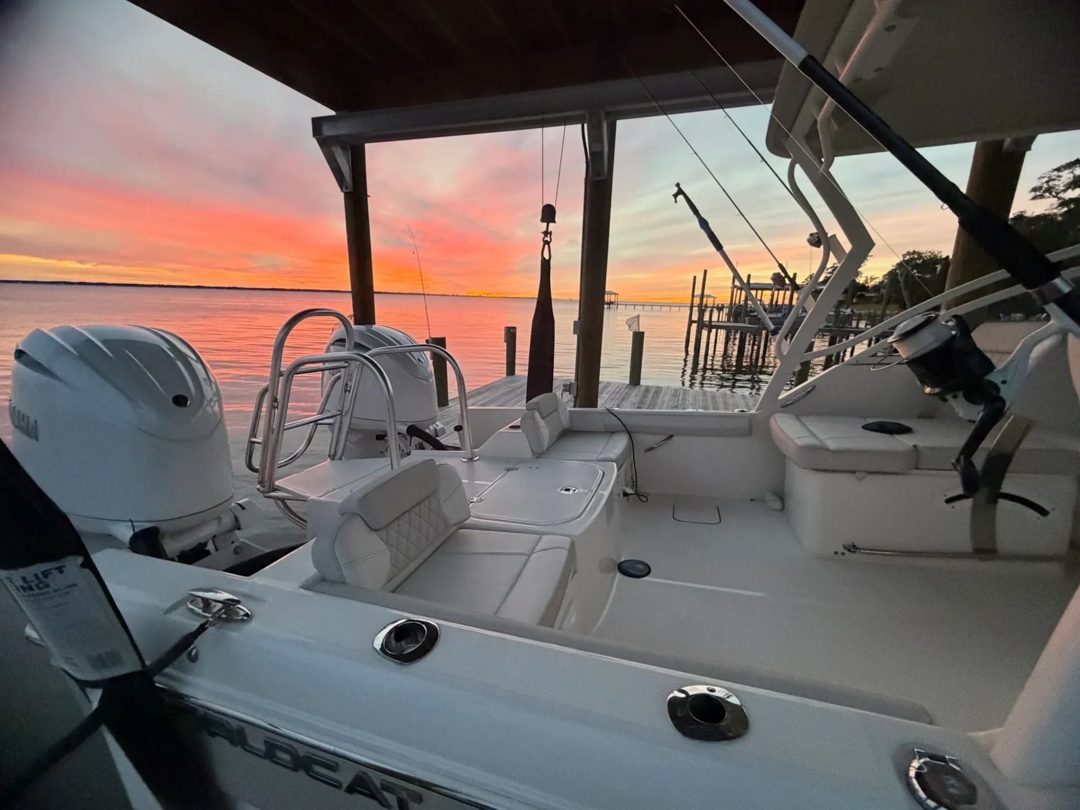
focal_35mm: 14
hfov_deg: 102.1
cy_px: 405
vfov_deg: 85.7
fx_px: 437
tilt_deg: -14.4
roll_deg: -1.4
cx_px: 540
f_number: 2.2
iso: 500
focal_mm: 2.22
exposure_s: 1/60
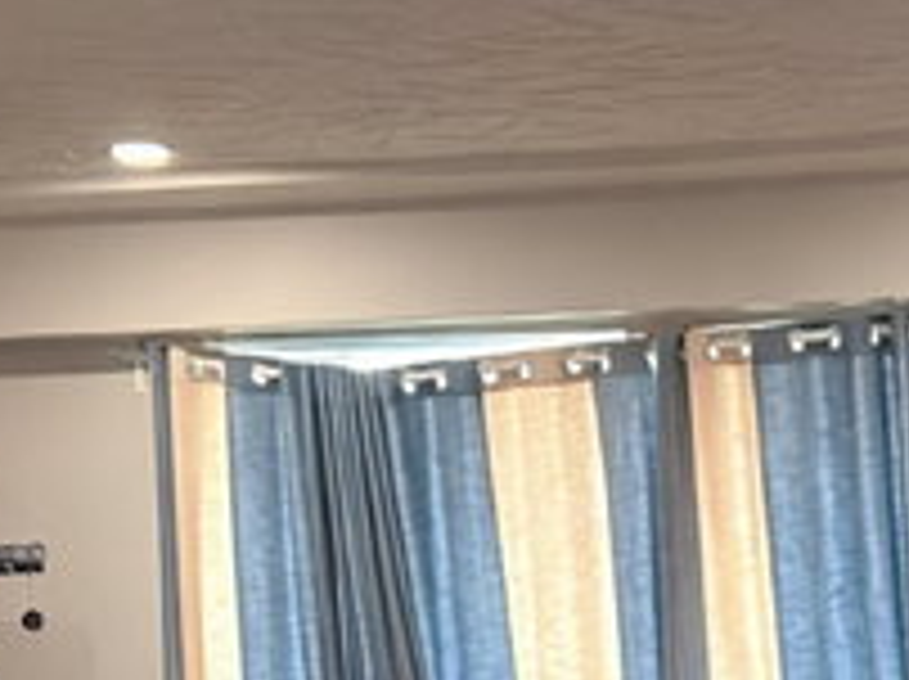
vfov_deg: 13.0
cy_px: 1207
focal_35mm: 103
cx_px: 720
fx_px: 2702
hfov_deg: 18.9
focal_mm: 5.7
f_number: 1.5
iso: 200
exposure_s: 1/60
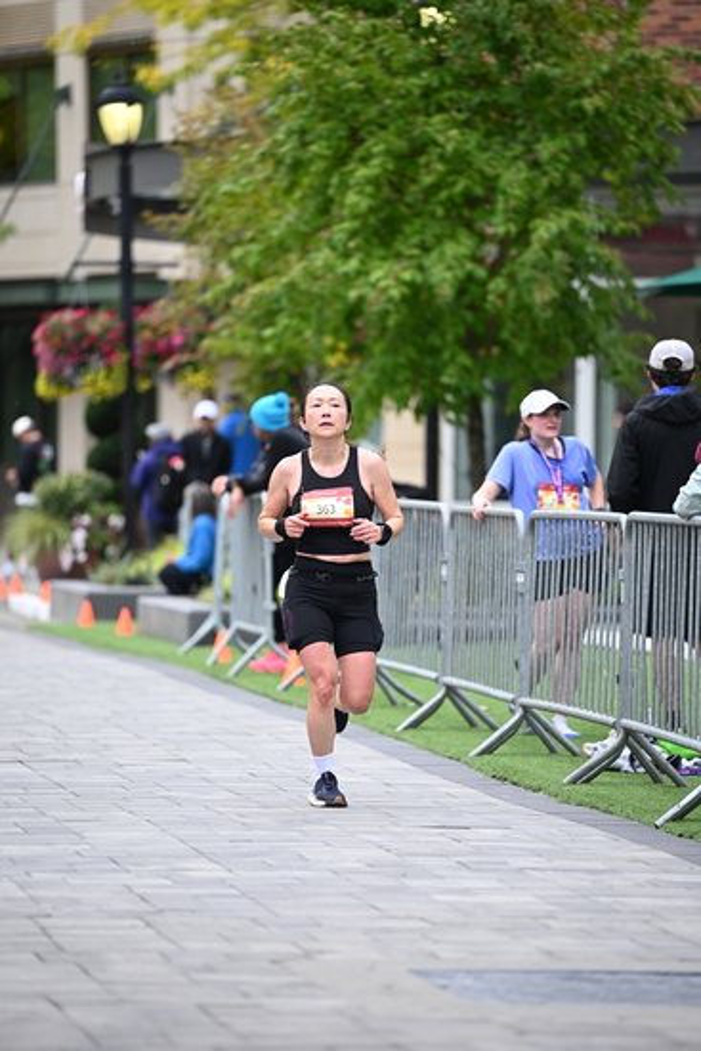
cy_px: 526
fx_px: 5838
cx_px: 350
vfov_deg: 10.3
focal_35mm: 200
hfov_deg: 6.9
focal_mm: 200
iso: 640
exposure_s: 1/2000
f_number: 2.8
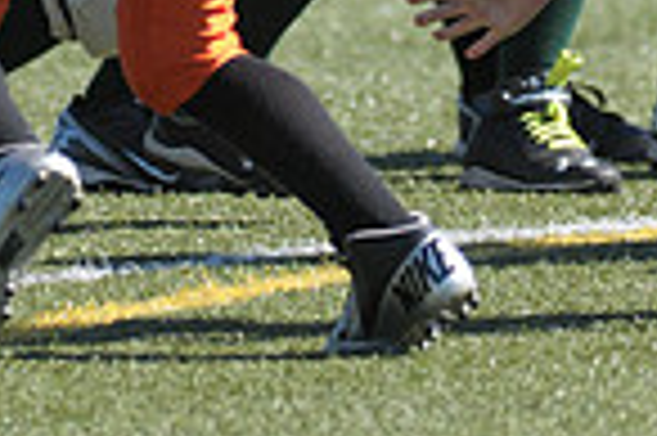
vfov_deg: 0.9
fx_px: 28292
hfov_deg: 1.3
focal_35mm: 1552
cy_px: -416
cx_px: 328
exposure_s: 1/2500
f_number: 4
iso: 640
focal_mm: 260
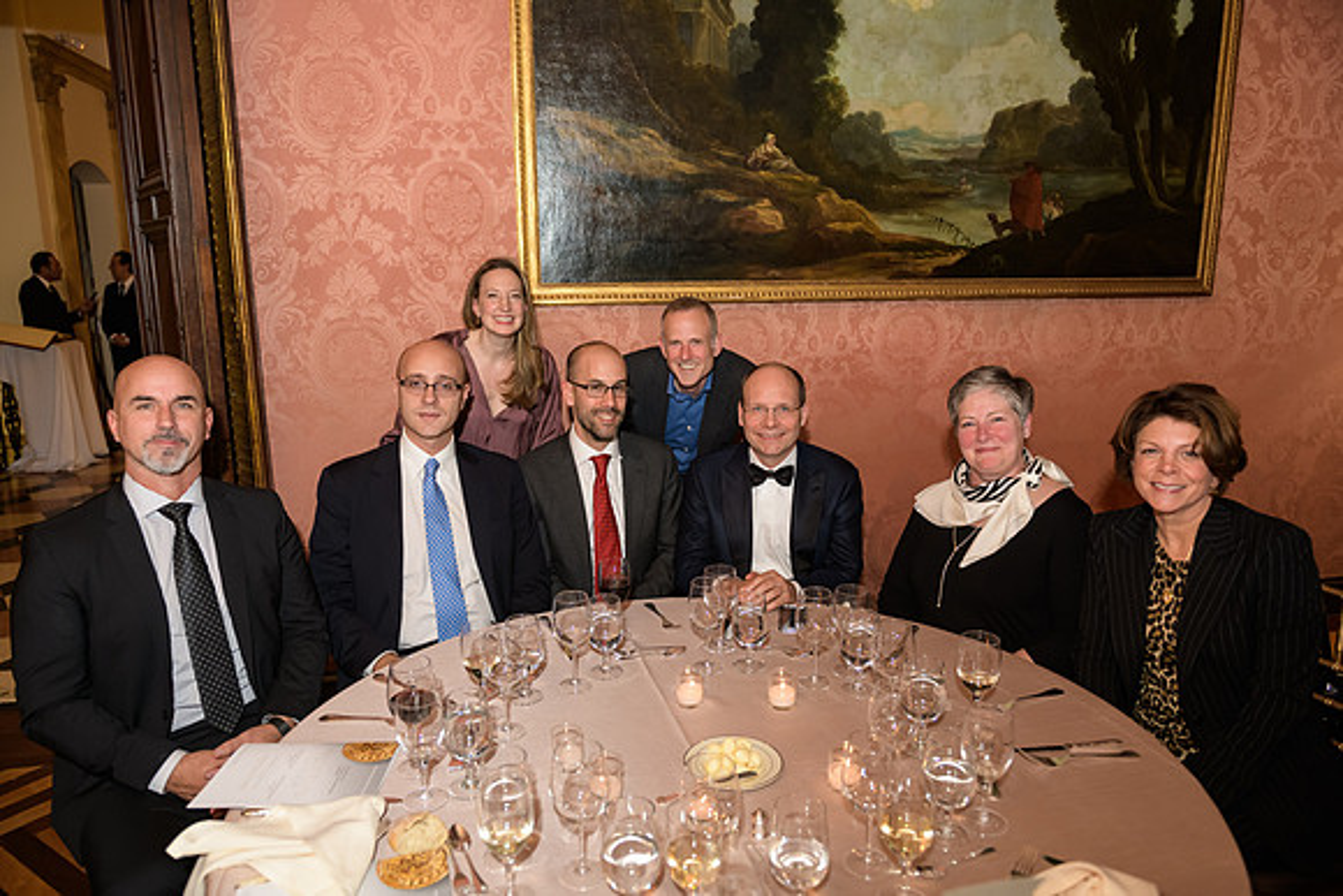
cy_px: 448
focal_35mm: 24
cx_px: 672
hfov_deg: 73.7
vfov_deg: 53.2
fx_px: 896
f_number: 3.2
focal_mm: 24
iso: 1000
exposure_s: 1/125
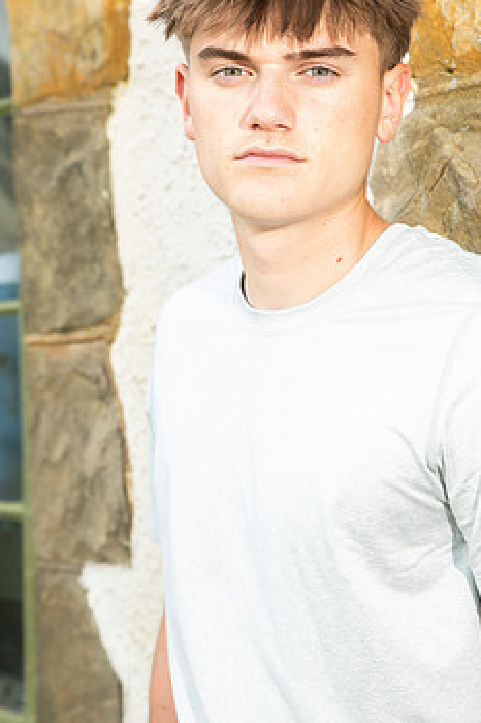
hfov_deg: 15.2
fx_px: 1805
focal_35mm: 90
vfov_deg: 22.6
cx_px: 254
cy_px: 345
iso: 320
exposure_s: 1/160
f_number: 5.6
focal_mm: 70
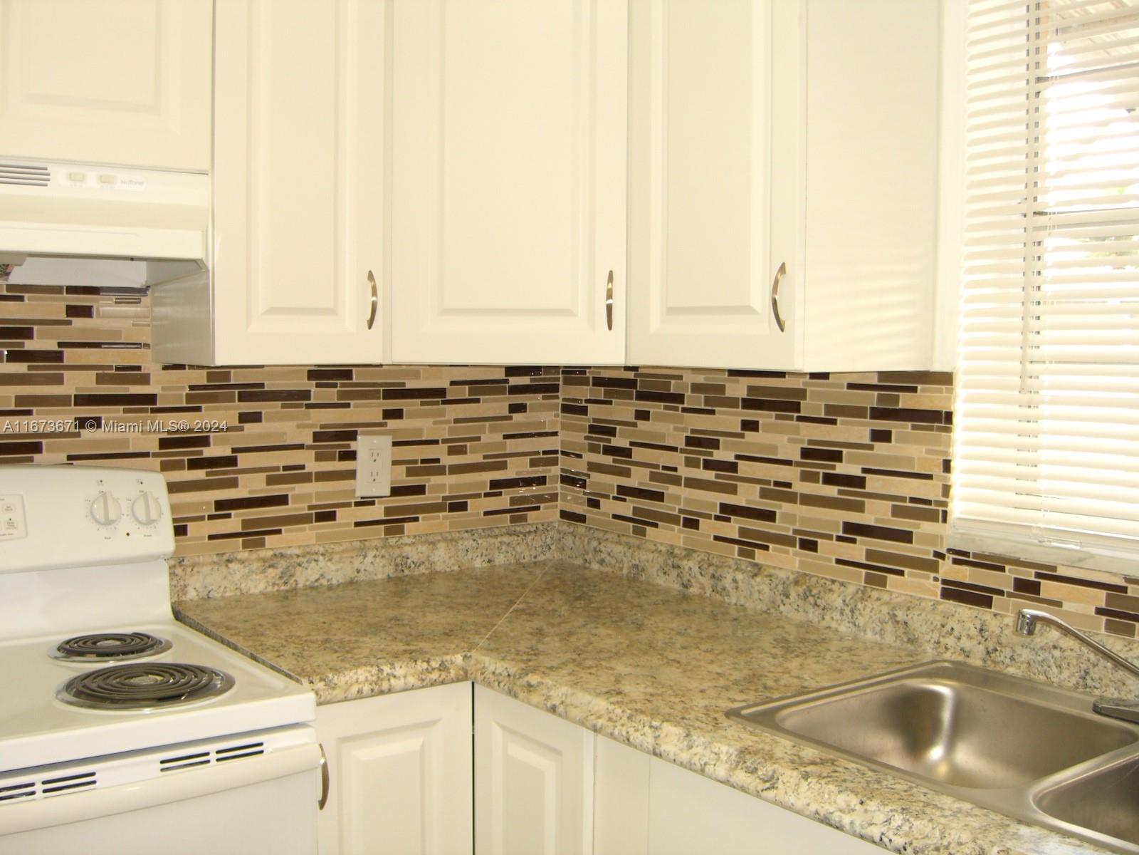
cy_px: 428
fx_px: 1250
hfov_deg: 49.0
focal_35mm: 38
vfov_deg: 37.7
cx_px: 570
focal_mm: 7.9
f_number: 2.8
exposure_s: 1/60
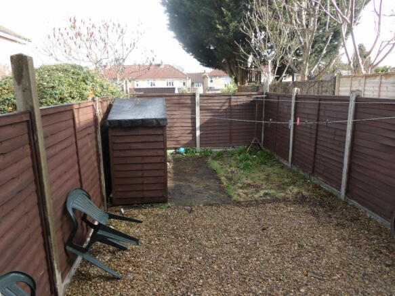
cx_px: 198
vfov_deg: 56.8
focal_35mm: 24
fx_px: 274
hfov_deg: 71.6
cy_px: 148
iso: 100
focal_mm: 4.3
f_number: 4.1
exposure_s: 1/168
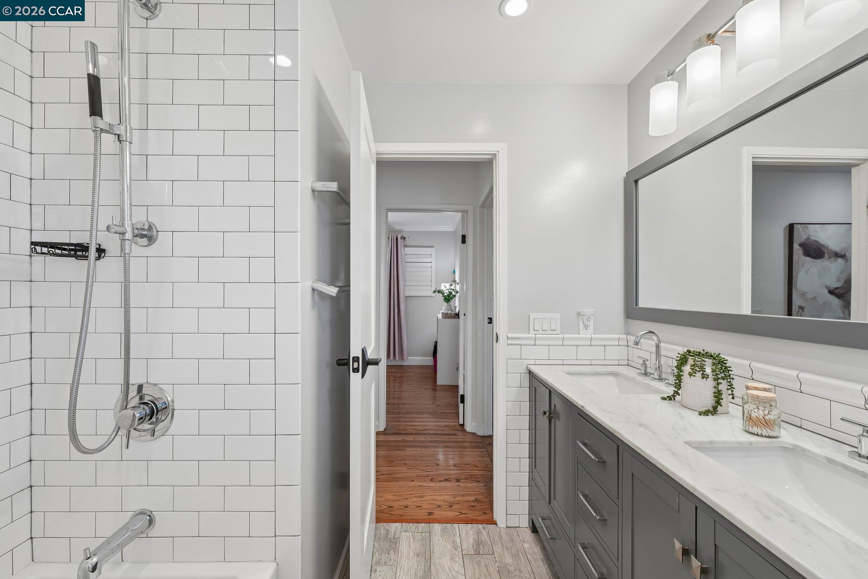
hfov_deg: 104.3
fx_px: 338
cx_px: 434
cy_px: 290
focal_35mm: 14
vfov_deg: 81.2
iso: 500
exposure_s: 1/30
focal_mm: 14
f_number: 8
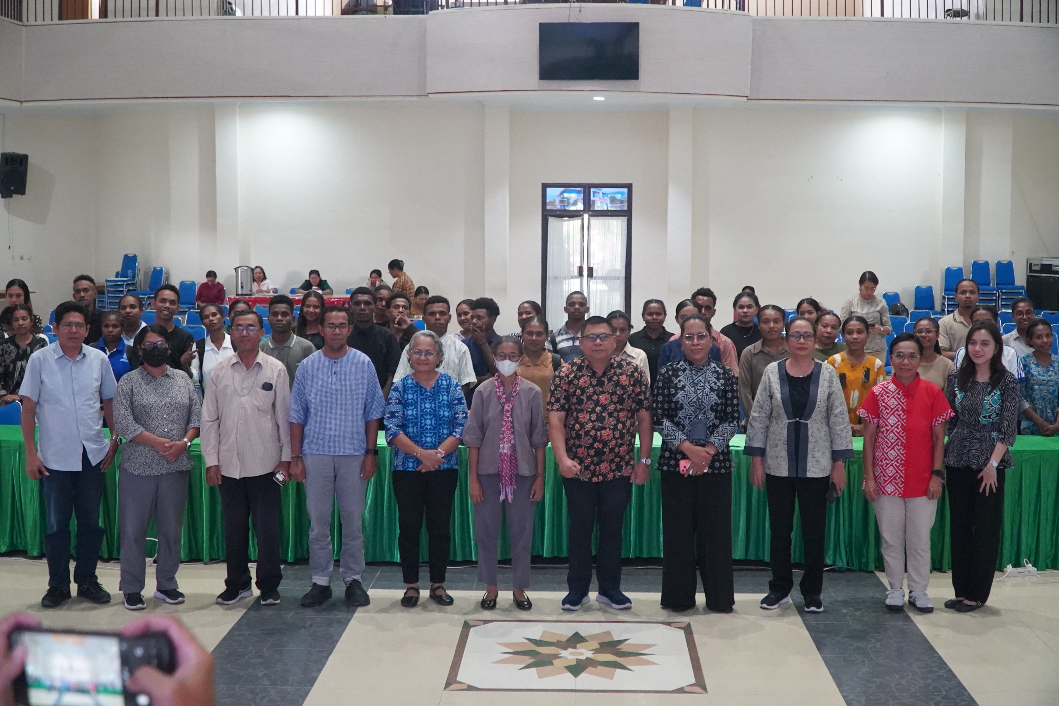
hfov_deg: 45.4
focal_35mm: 43
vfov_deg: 31.2
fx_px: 1265
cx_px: 530
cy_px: 353
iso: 6400
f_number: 4
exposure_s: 1/160
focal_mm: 29
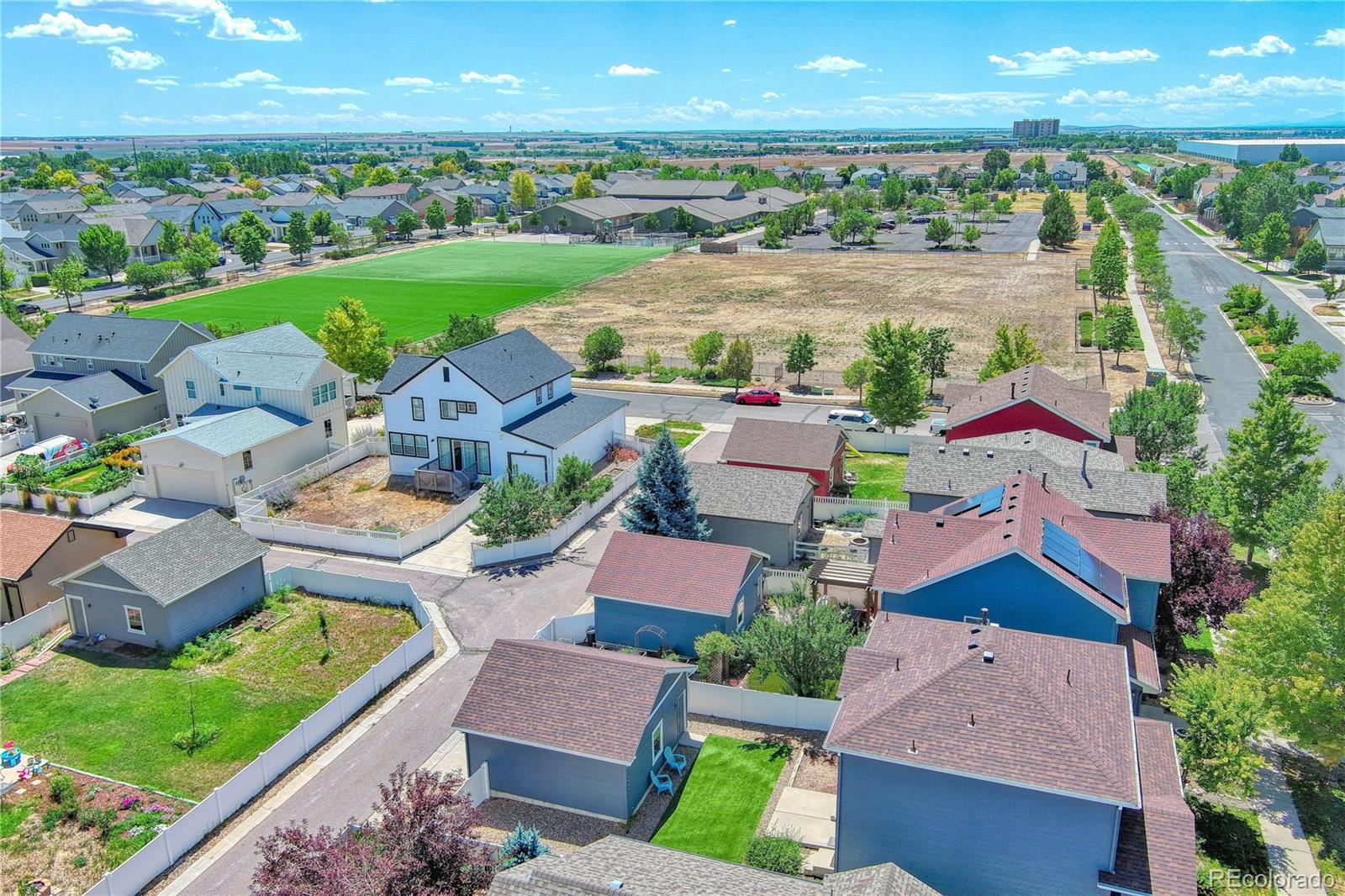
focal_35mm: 29
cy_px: 448
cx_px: 672
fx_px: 1083
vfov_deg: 44.9
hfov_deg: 63.7
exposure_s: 1/1232
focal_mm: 10.6
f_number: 2.8
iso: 100
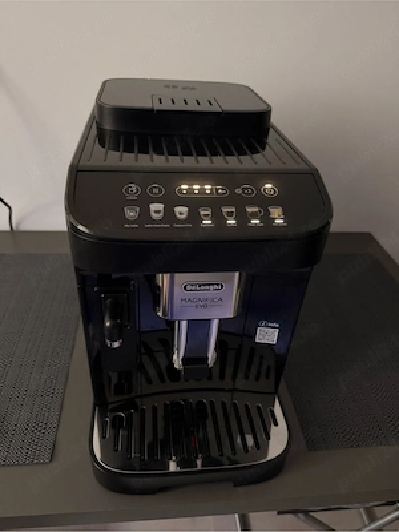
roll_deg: -4.8
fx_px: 369
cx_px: 200
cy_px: 266
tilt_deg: -35.1
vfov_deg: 71.6
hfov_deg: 56.8
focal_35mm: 24
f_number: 1.78
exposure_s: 1/30
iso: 1600
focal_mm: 6.76
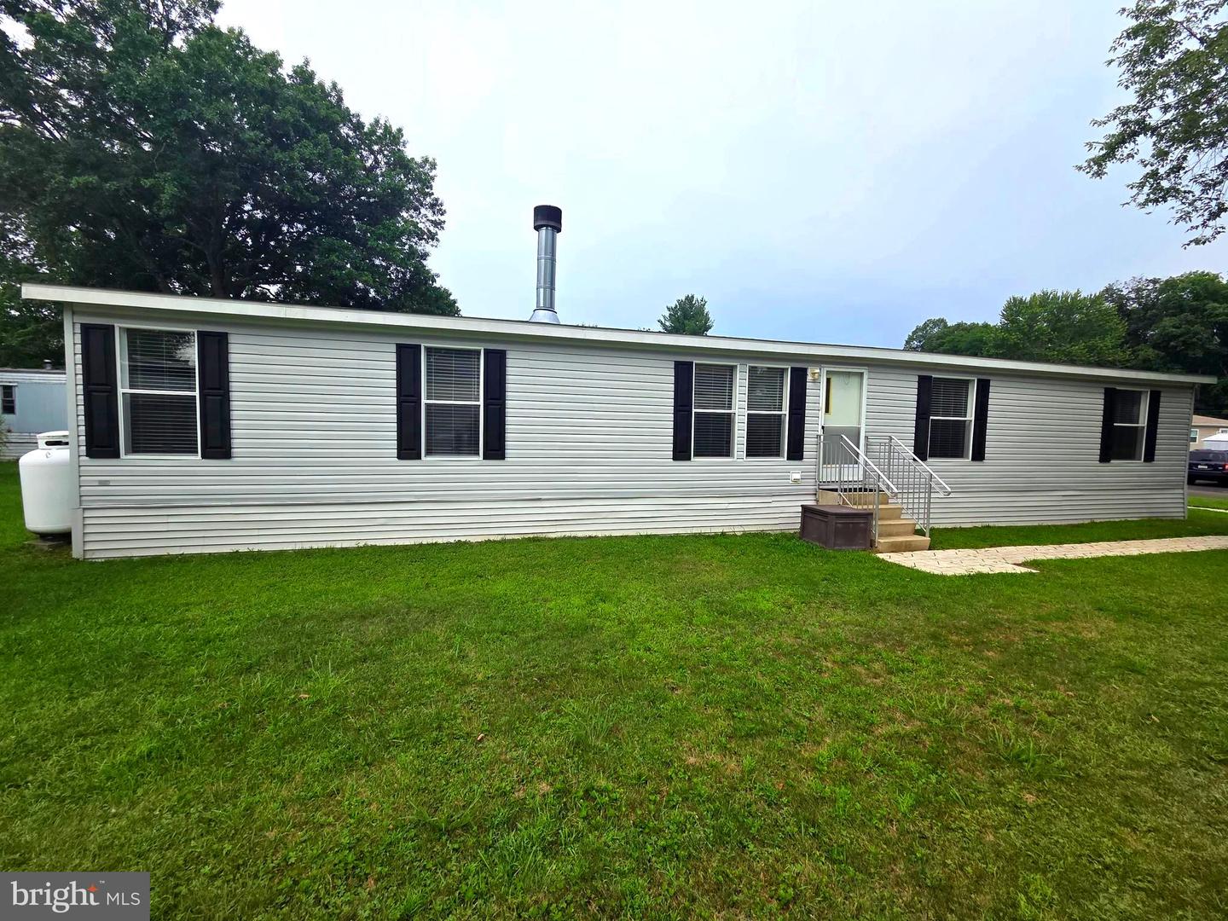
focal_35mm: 13
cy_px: 460
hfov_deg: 106.2
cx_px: 614
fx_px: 461
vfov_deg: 89.9
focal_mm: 2.2
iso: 50
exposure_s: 1/1695
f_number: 2.2
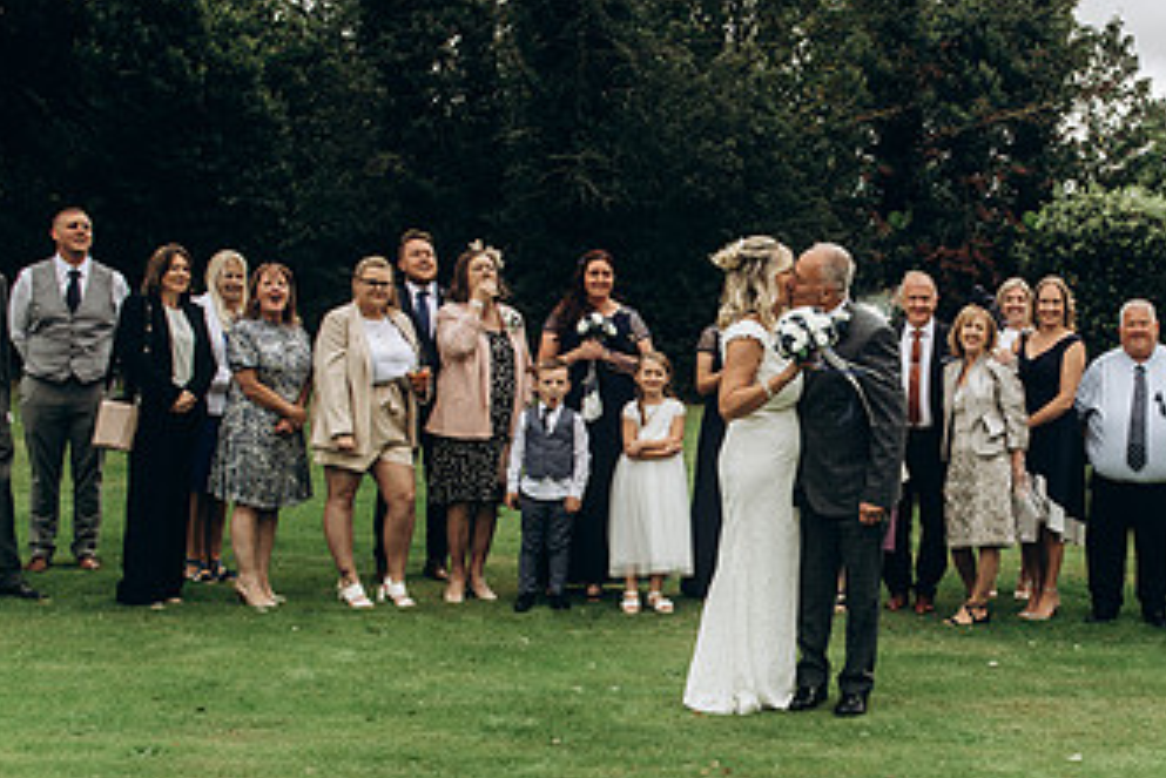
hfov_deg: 35.1
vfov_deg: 24.2
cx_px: 835
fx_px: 1814
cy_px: 468
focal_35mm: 56
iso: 200
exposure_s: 1/100
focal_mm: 32
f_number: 7.1
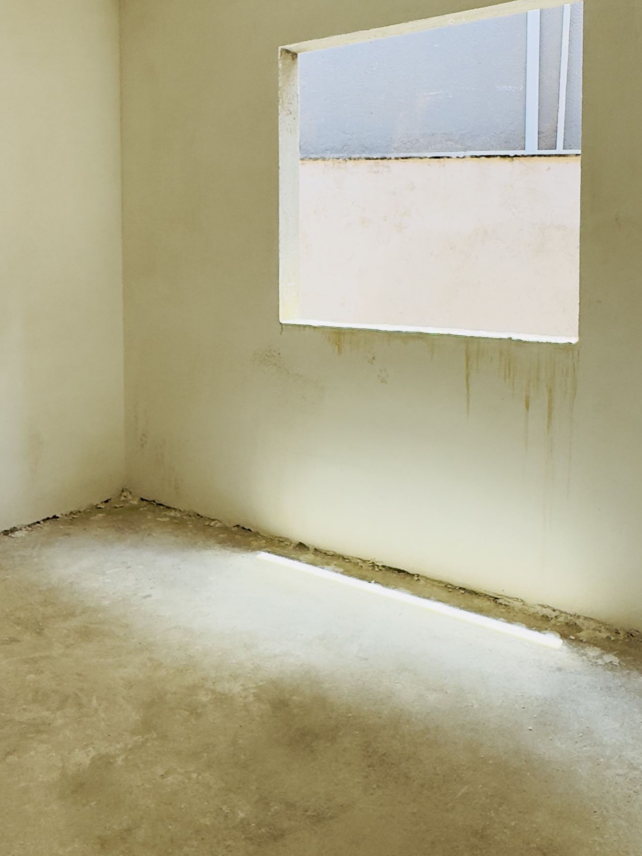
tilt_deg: -3.6
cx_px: 279
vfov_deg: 55.8
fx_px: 791
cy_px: 293
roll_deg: +0.4
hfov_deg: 44.1
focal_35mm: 32
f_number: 2.2
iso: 40
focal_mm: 2.22
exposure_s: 1/147
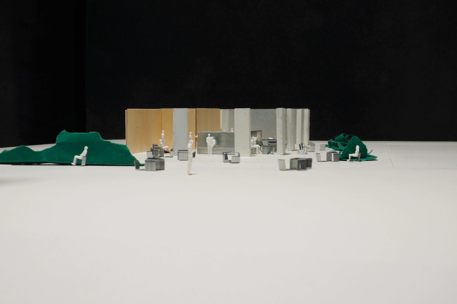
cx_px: 228
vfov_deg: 29.9
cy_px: 152
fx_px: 571
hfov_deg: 43.6
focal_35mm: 45
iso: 400
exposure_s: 1/5
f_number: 14
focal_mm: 30
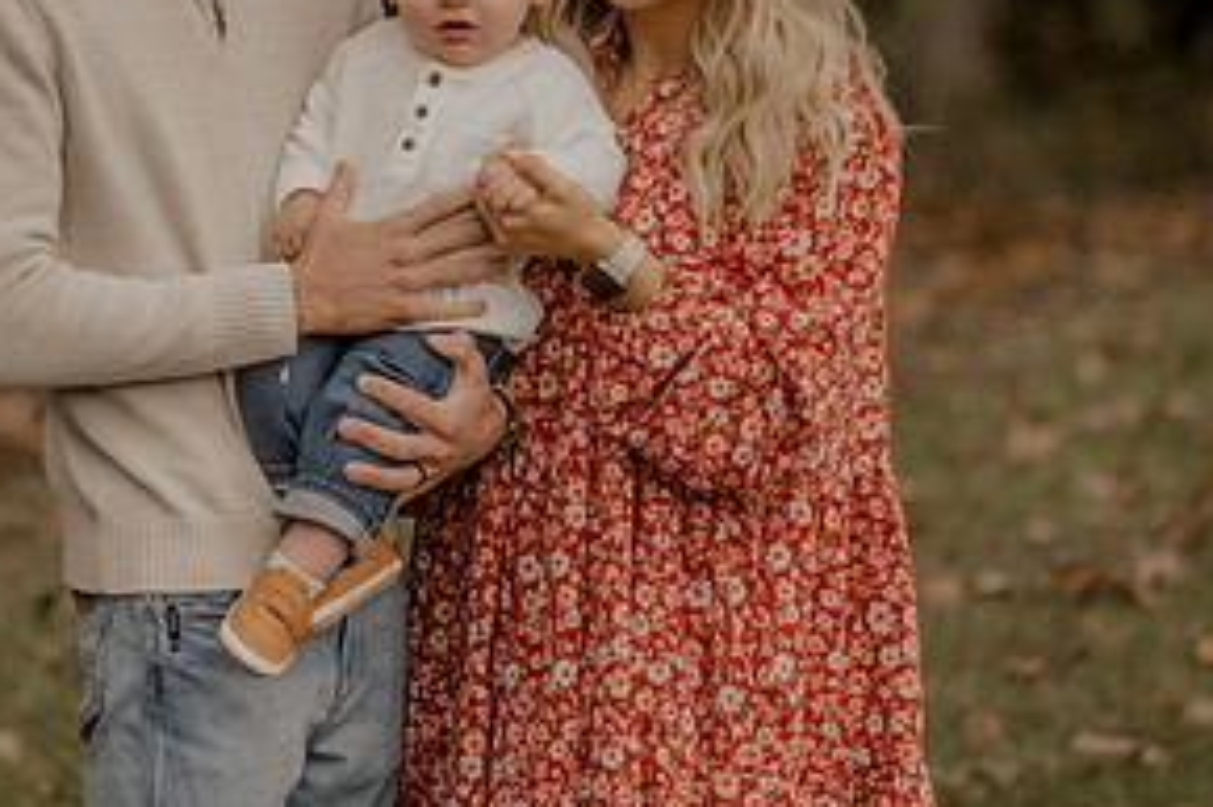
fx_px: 9765
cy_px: 94
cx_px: 389
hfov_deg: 7.1
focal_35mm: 290
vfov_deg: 4.7
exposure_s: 1/125
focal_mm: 145
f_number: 2.8
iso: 250
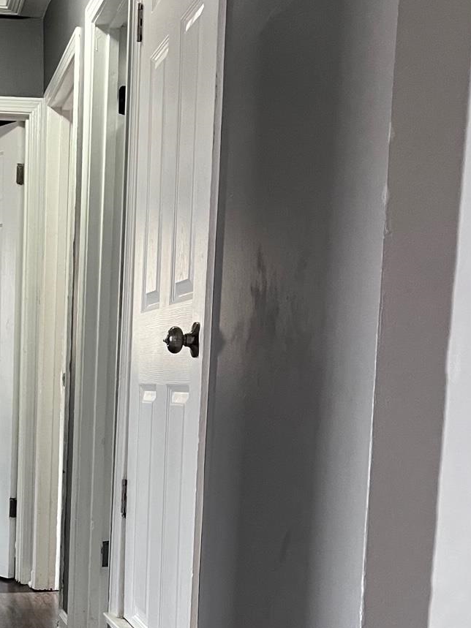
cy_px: 526
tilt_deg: -7.3
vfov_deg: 30.7
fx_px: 1107
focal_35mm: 61
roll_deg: -1.5
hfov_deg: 23.2
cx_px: 26
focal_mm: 5.7
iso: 320
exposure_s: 1/60
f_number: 1.5
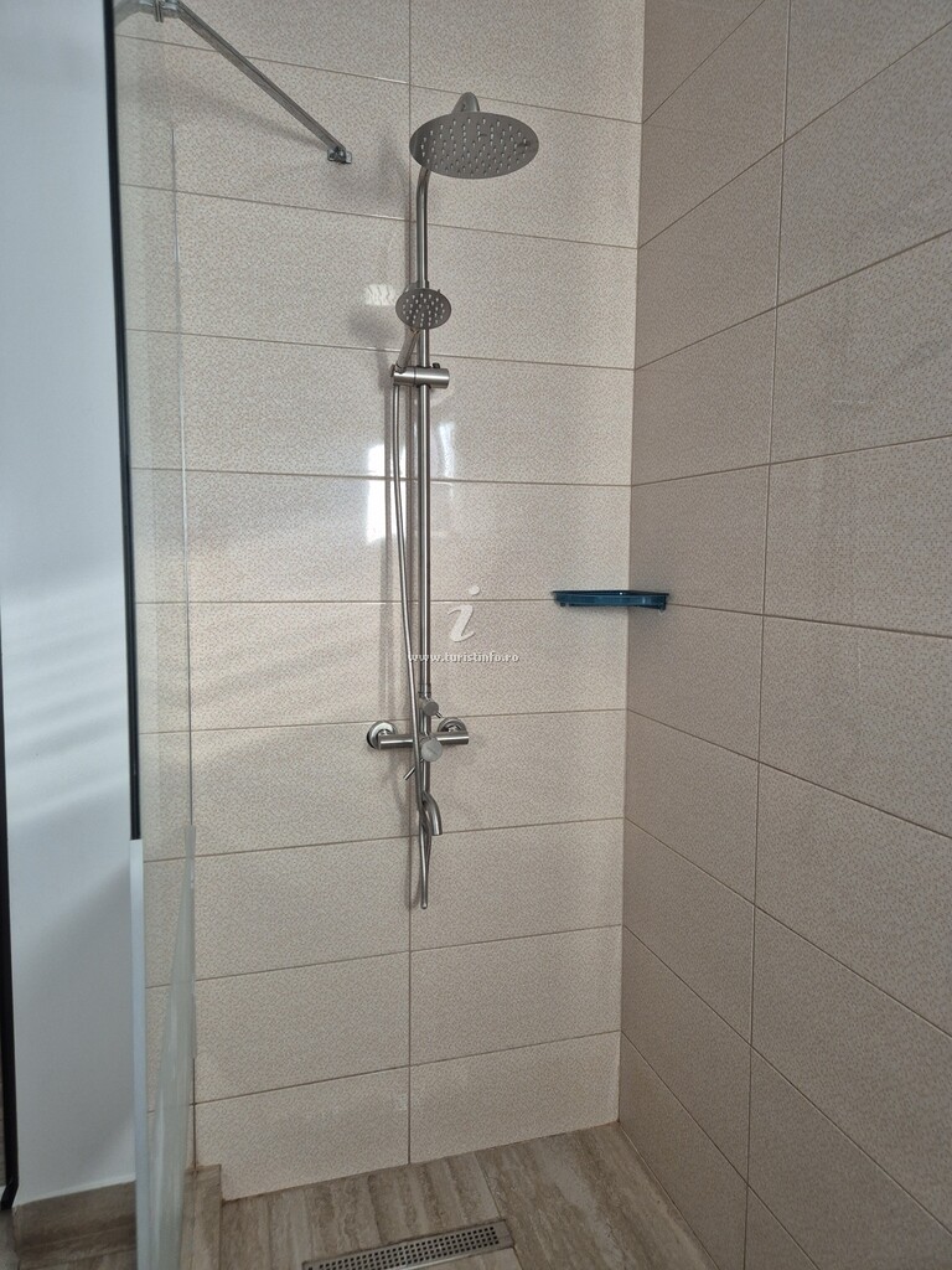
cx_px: 476
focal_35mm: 23
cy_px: 635
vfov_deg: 73.9
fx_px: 843
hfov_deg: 58.9
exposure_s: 1/100
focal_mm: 5.4
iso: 320
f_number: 1.8
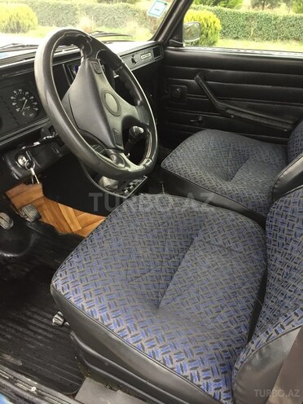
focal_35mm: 29
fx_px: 338
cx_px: 152
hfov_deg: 48.2
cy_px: 202
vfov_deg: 61.7
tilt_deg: -31.1
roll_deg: -2.4
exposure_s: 1/33
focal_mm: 4.15
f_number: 2.2
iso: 40
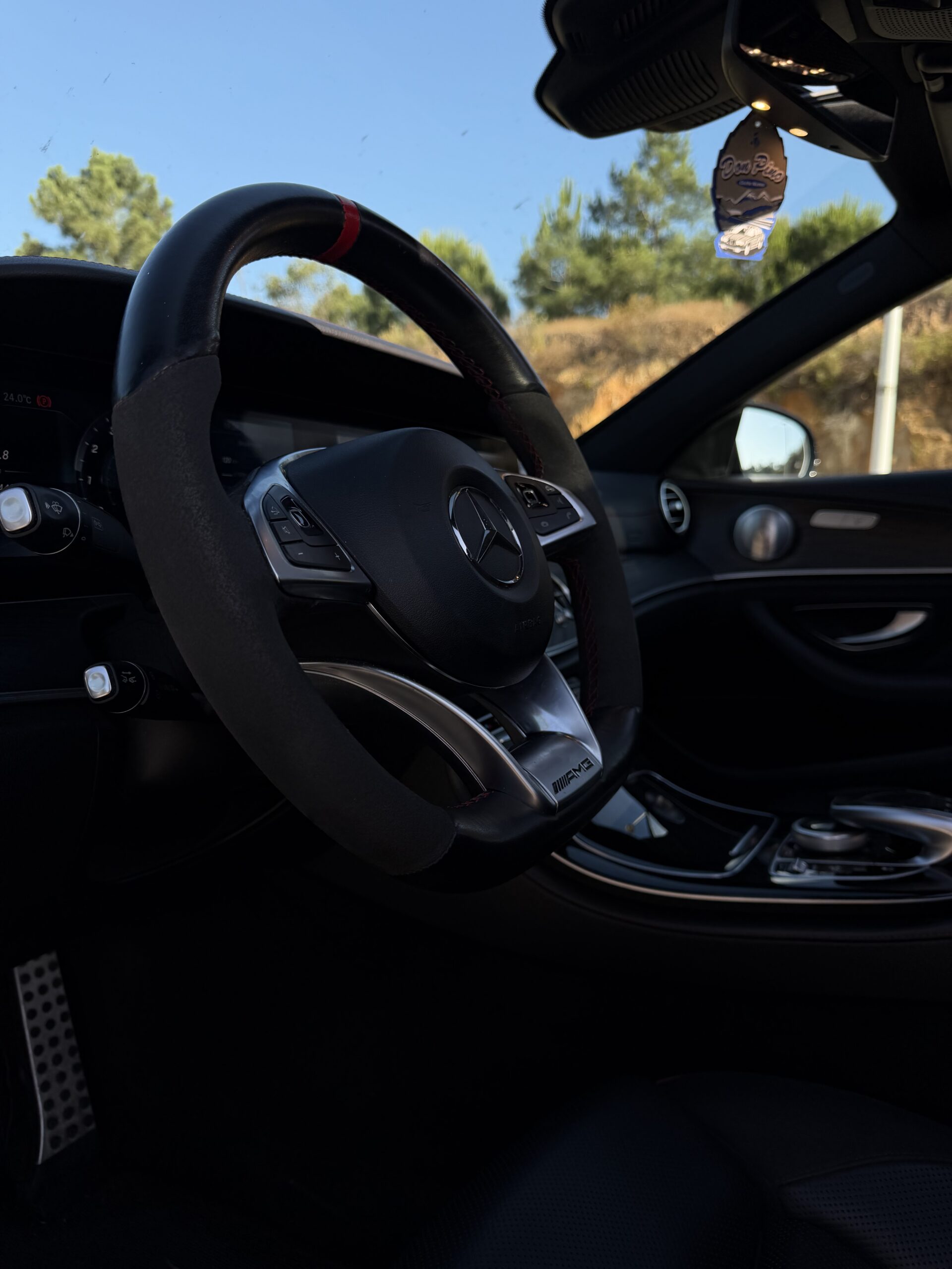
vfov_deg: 71.6
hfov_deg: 56.8
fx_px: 880
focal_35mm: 24
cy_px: 634
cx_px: 476
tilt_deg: -7.5
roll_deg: -2.7
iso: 80
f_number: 1.78
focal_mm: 6.76
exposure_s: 1/2370
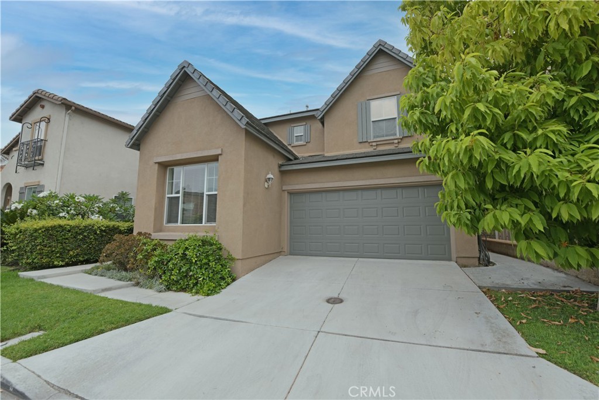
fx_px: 250
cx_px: 300
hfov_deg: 100.4
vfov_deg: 77.3
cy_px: 200
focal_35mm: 15
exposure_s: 1/160
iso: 125
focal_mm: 15
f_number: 8
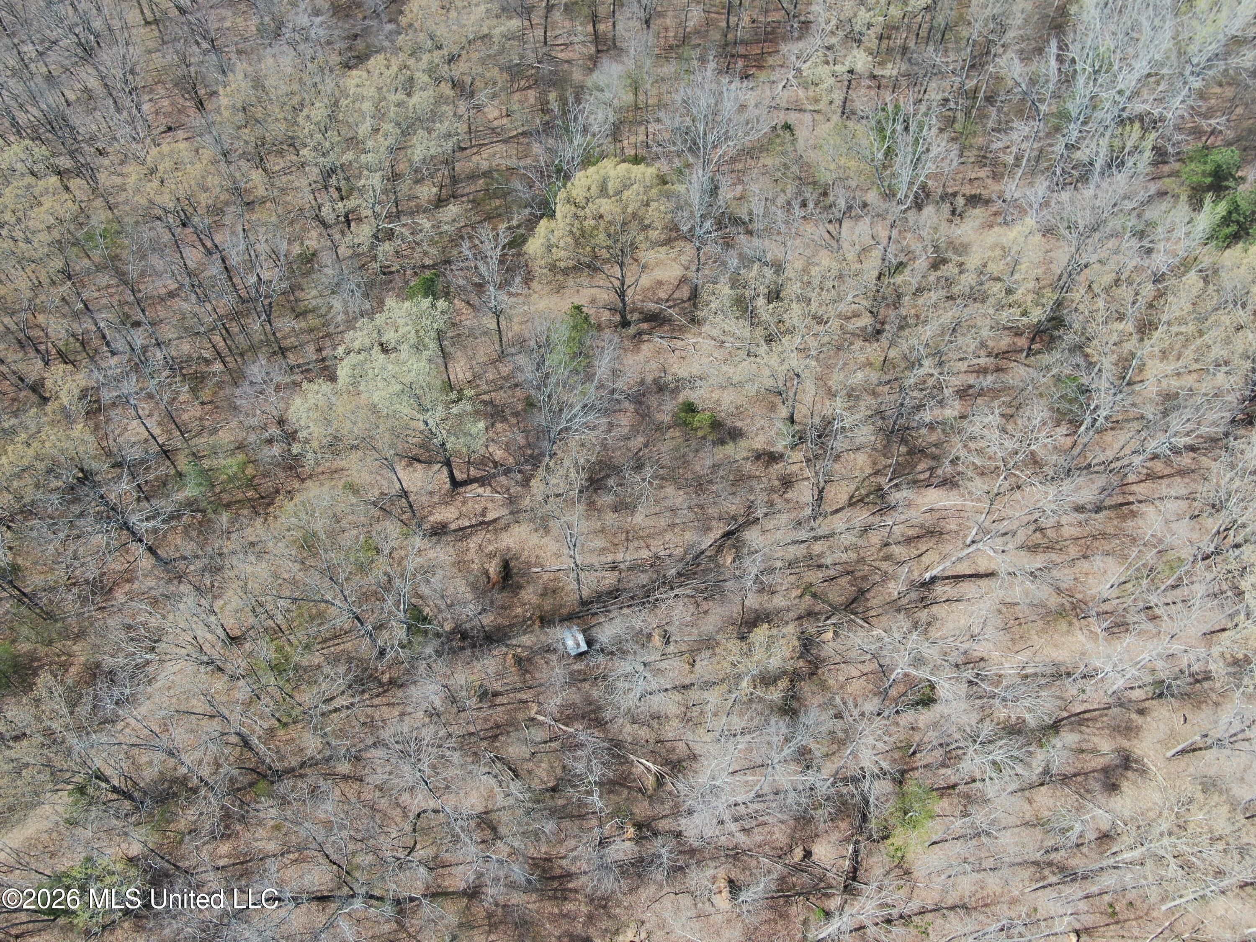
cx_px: 628
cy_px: 471
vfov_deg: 45.4
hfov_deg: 58.4
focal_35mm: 31
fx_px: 1125
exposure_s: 1/400
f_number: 3.1
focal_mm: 5.33
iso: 100
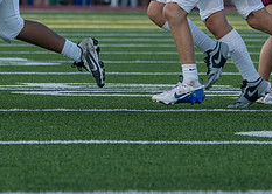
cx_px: 263
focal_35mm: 524
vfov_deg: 2.7
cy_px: -41
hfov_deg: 3.8
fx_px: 4044
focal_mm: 200
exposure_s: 1/1250
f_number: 5.6
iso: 800
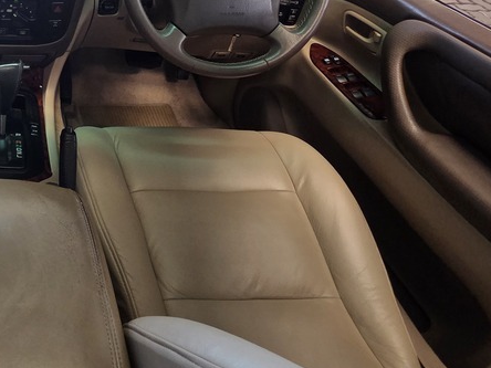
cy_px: -1
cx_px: -4
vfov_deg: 40.8
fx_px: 426
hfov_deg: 48.7
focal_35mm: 30
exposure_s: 1/100
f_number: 2.2
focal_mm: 2.2
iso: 125
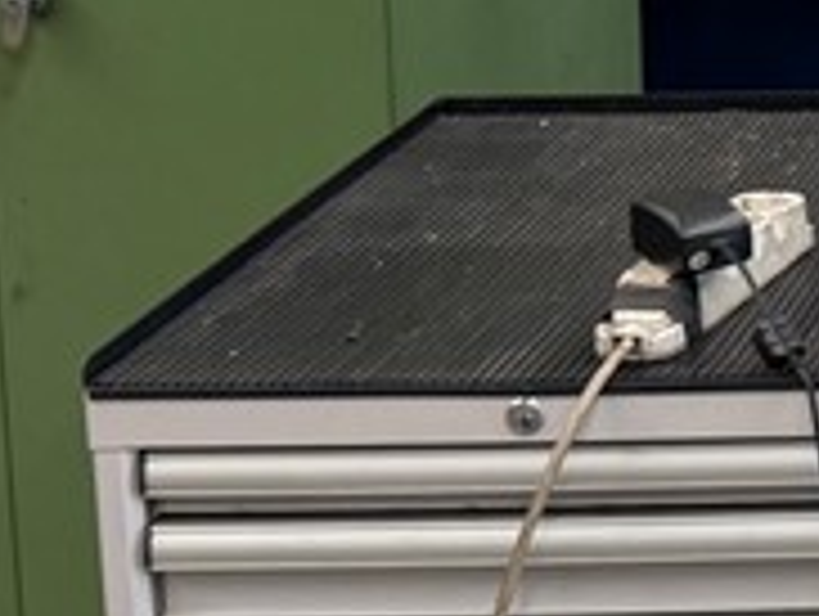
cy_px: -162
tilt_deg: -10.1
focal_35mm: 135
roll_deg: -0.9
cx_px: 1575
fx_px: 3198
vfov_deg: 10.8
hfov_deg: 12.9
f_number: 1.78
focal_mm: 6.76
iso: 160
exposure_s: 1/121
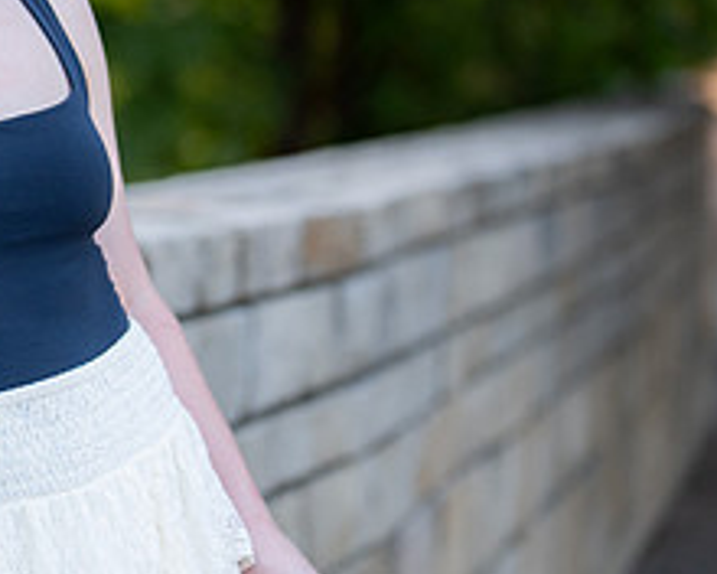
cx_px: 12
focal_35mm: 151
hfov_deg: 12.6
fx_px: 3204
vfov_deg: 10.2
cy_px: 104
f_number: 1.2
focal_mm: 50
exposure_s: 1/500
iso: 200
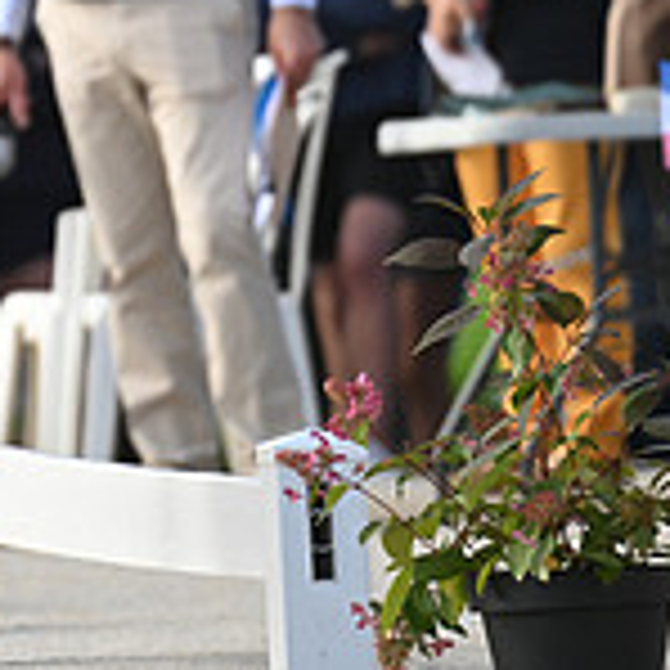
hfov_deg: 1.3
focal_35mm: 1325
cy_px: -92
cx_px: -594
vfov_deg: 1.3
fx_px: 29015
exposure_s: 1/1600
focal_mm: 400
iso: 1000
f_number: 5
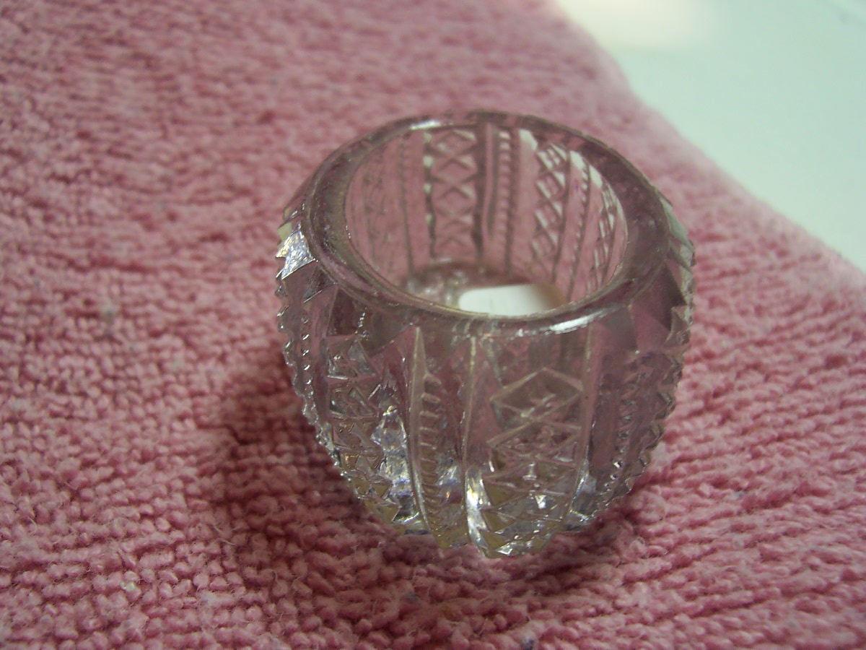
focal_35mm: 37
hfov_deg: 50.1
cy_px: 325
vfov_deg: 38.7
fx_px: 926
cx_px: 433
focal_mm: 5.6
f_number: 2.8
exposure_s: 1/30
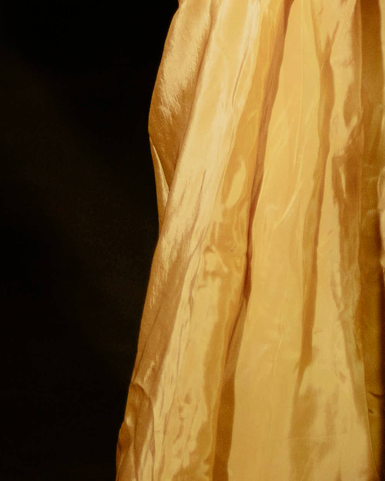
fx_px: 4215
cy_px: -763
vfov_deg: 6.2
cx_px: 509
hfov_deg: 5.2
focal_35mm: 296
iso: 640
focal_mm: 50
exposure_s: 1/250
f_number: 1.6
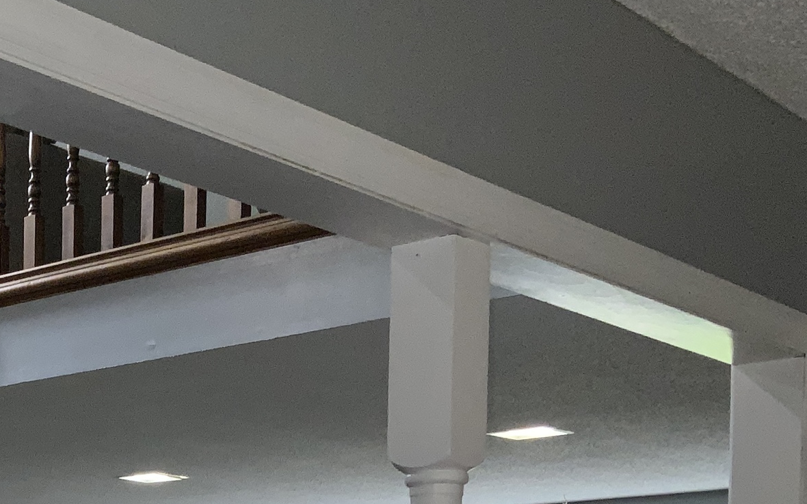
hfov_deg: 24.6
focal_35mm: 80
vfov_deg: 15.0
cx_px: -5
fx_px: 1760
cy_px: 774
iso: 32
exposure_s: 1/50
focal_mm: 3
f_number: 1.8
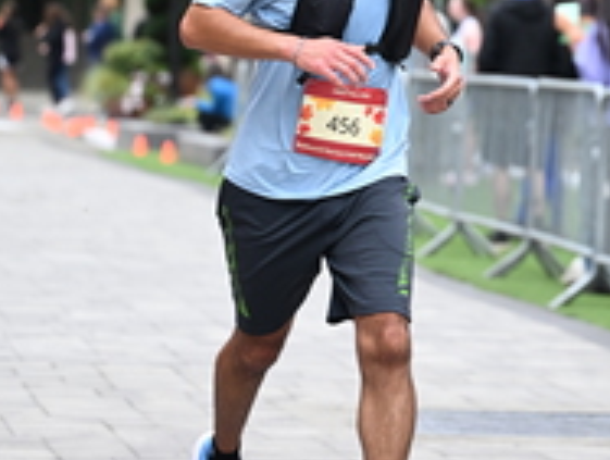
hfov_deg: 8.3
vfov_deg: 6.3
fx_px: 4184
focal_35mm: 237
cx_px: 452
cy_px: -16
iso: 640
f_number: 2.8
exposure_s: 1/1600
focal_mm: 84
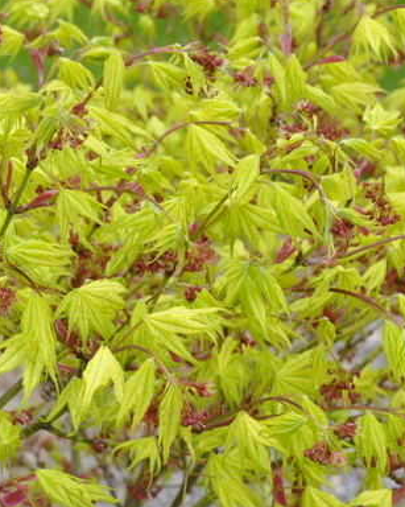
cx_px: 59
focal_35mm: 132
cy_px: 333
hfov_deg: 11.6
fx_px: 1978
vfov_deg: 14.6
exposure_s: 1/100
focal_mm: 45
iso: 200
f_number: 10
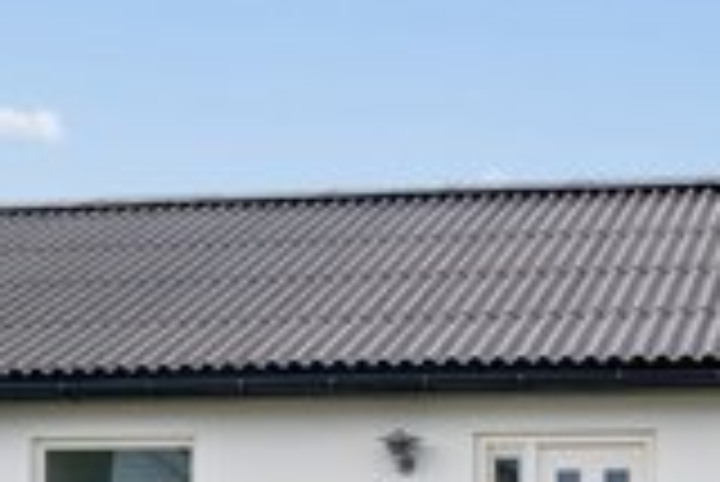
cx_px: 554
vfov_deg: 14.3
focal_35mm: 94
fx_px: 1877
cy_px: 534
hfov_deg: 21.5
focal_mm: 12.5
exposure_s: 1/640
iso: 250
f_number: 8
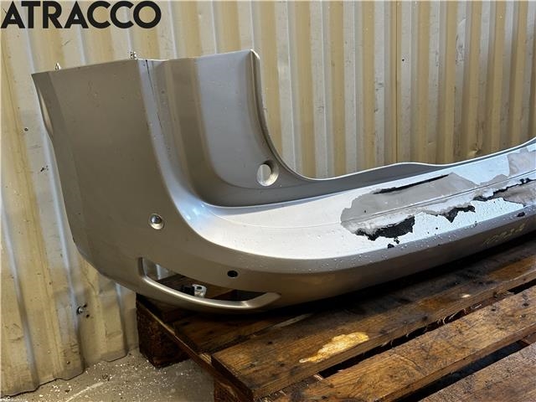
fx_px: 743
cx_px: 268
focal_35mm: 48
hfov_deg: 39.7
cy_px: 201
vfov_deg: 30.3
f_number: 1.78
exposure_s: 1/50
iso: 125
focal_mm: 6.86
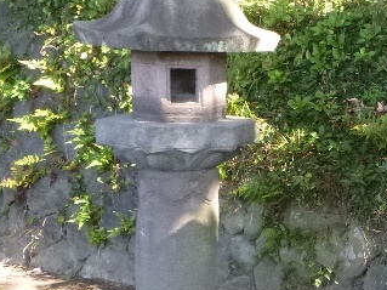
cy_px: 149
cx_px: 568
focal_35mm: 93
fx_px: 1039
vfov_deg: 15.9
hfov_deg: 18.8
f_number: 4.1
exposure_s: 1/60
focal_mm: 5.2
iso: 250
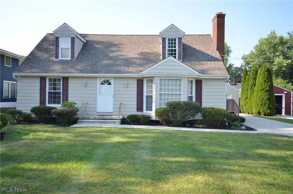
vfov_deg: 43.4
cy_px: 97
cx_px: 146
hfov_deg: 62.0
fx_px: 244
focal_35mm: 30
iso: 200
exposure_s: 1/160
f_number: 6.3
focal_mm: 20
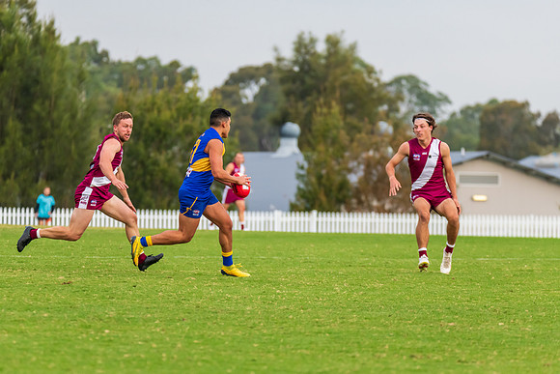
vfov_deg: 4.3
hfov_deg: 6.5
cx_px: 263
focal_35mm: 318
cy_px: 198
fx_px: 4943
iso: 1000
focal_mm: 300
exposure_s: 1/1250
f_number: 6
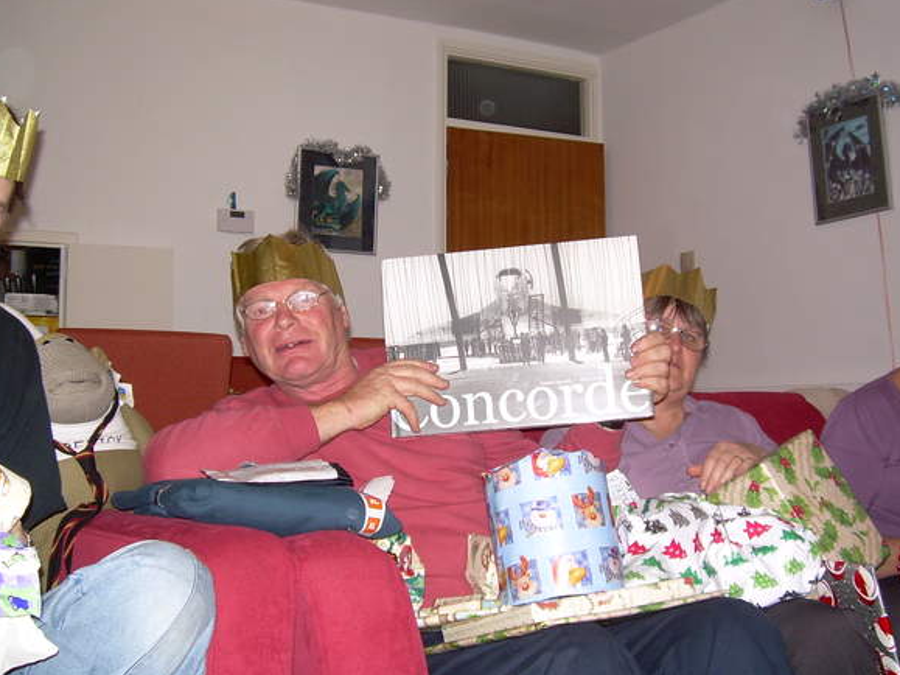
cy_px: 306
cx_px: 482
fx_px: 1092
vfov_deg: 34.3
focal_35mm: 42
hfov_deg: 44.8
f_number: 2.8
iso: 84
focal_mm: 6.3
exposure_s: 1/60
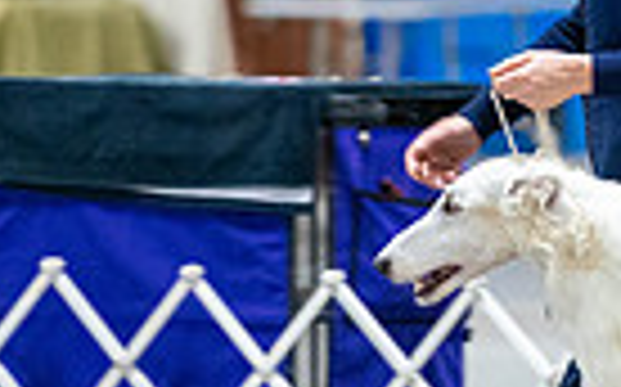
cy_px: 34
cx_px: 576
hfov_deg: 2.5
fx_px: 14492
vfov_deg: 1.5
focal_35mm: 857
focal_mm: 200
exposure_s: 1/250
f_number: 2.8
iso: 5000
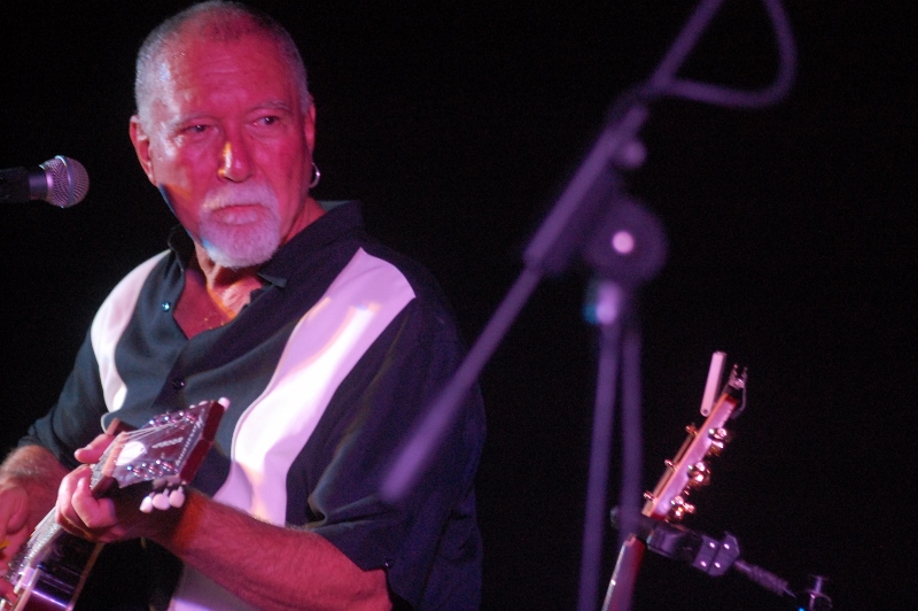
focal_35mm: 202
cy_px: 306
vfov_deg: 6.8
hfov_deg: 10.2
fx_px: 5159
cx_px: 459
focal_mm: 135
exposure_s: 1/100
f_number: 5
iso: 1600
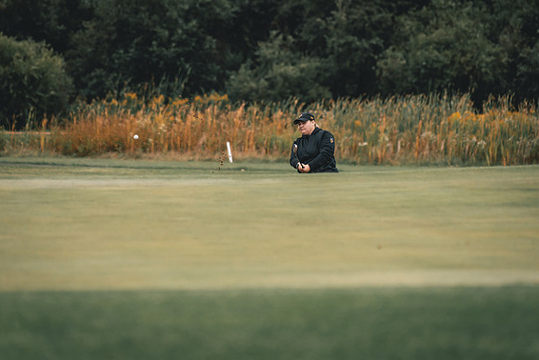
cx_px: 268
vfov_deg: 6.1
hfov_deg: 9.1
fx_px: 3385
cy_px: 134
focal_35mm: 226
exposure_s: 1/1250
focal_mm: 150
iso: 800
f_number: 2.8
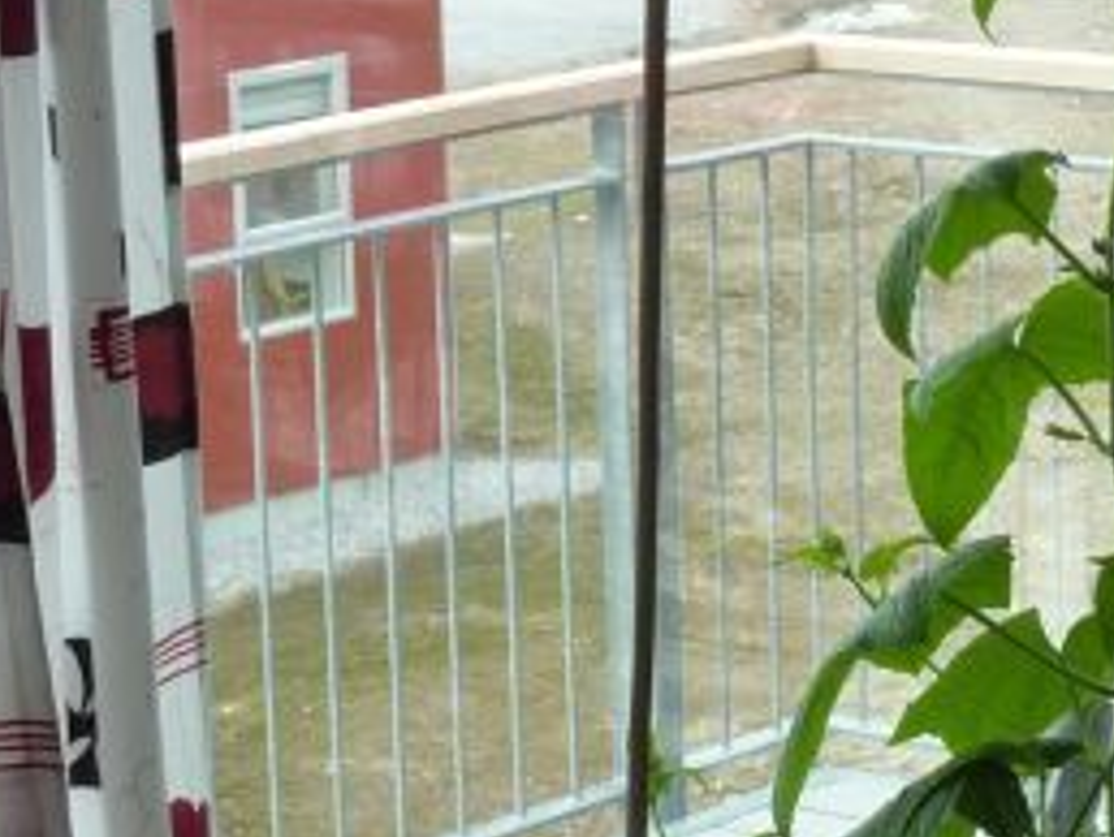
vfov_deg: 9.2
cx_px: 976
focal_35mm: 161
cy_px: 759
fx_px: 5186
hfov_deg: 12.2
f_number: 3.8
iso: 250
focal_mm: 8.5
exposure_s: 1/250
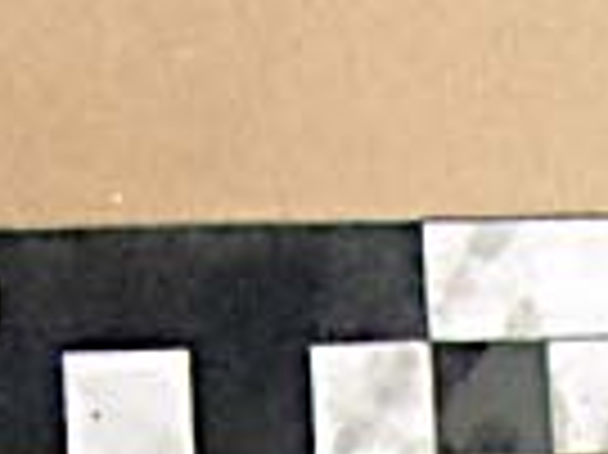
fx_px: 2334
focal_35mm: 133
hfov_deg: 14.8
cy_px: 998
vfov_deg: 10.0
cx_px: 194
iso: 200
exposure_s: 1/40
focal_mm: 5
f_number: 3.9
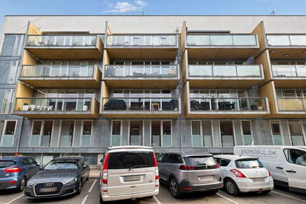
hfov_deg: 93.3
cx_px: 153
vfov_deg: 70.4
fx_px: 144
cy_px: 102
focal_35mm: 17
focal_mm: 17
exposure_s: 1/100
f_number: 11
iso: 160
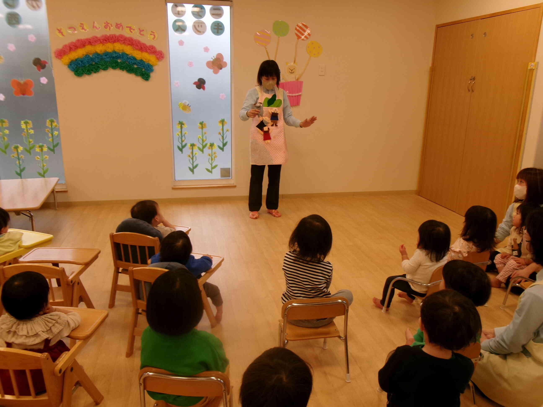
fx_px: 439
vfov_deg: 49.7
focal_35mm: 28
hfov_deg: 63.4
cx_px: 272
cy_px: 204
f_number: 3.9
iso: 100
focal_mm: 5.1
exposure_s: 1/38
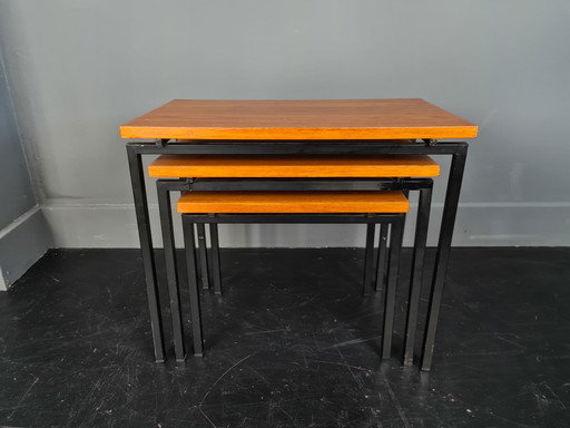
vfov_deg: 53.1
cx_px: 285
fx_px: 428
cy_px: 214
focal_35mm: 26
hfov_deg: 67.3
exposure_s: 1/50
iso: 160
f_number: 1.8
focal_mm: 5.4
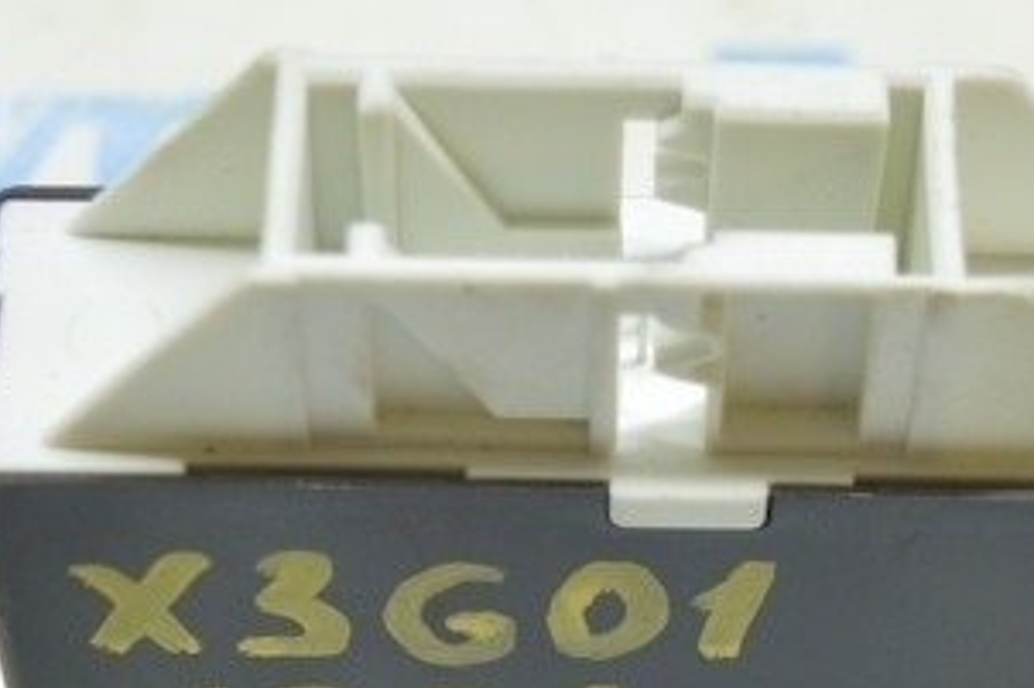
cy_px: 659
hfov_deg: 16.8
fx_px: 3502
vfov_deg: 11.1
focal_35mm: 122
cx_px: 558
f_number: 4
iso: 400
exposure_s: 1/40
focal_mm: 24
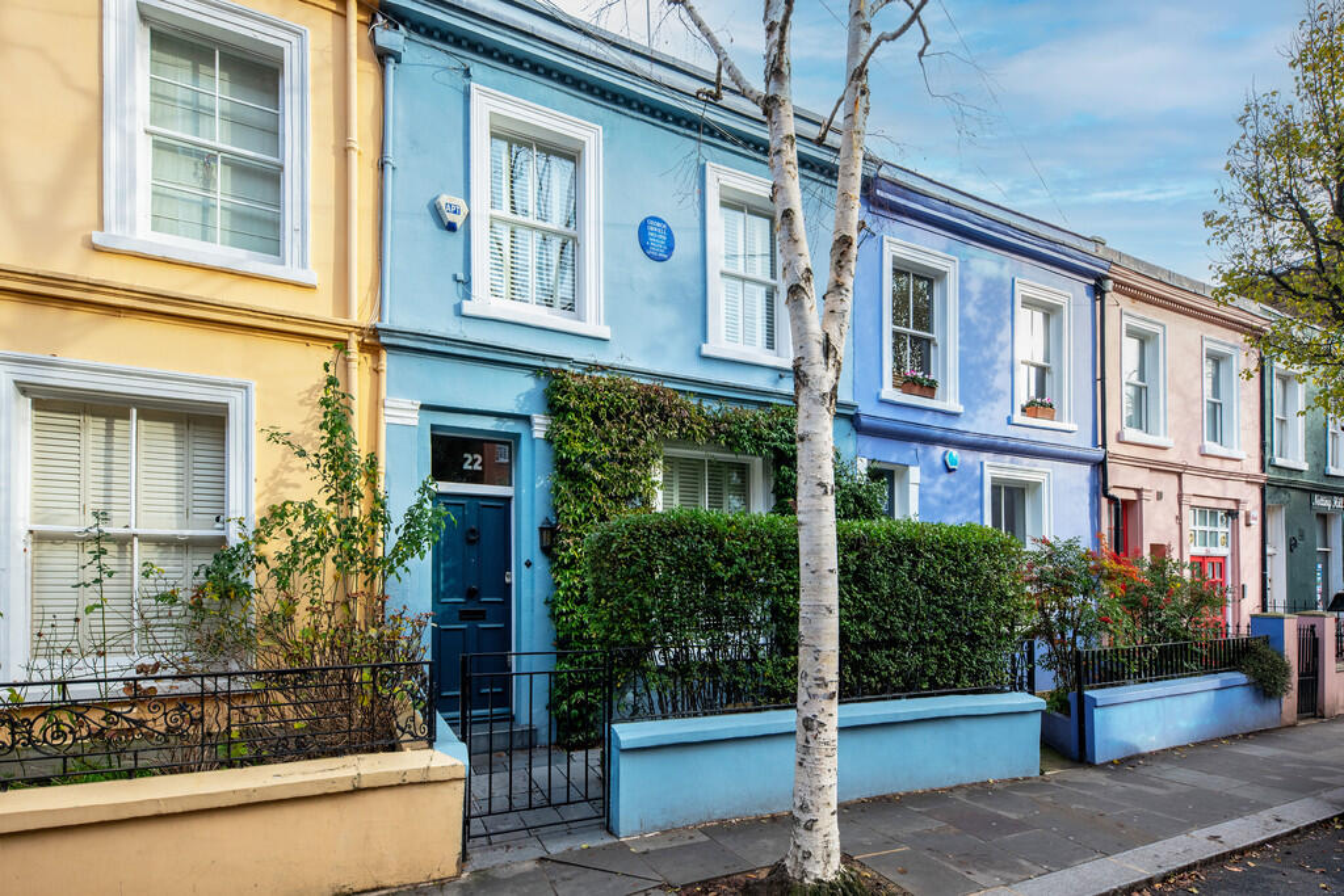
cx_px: 672
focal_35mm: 14
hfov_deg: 104.2
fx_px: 523
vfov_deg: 81.2
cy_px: 448
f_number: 8
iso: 400
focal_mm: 14
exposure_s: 1/100
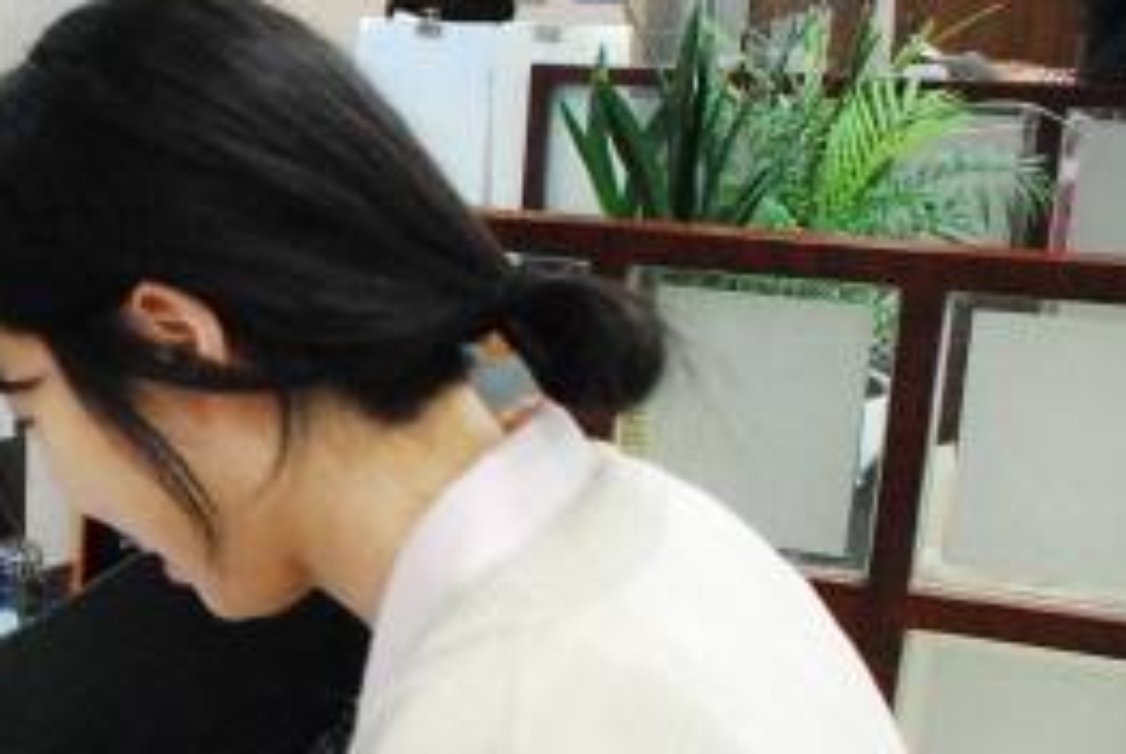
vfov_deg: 19.0
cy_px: 456
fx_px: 2254
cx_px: -300
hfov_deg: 24.7
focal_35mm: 72
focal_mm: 18
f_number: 7.1
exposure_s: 1/60
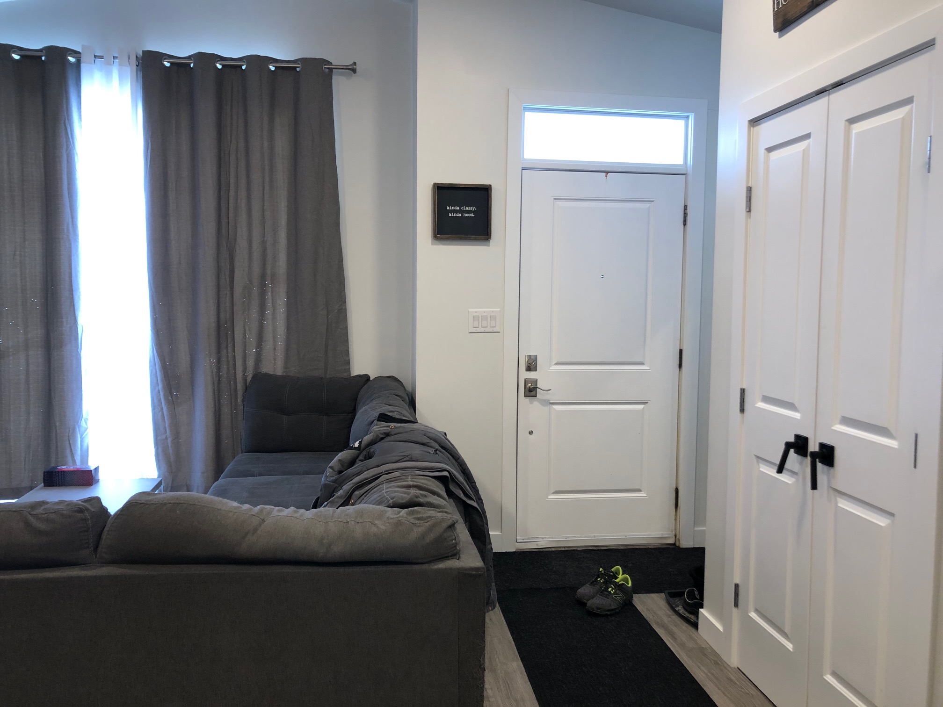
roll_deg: -0.4
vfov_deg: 49.7
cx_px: 472
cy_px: 354
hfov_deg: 63.4
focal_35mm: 28
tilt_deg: -4.6
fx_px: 763
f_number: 1.8
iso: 32
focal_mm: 4
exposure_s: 1/20
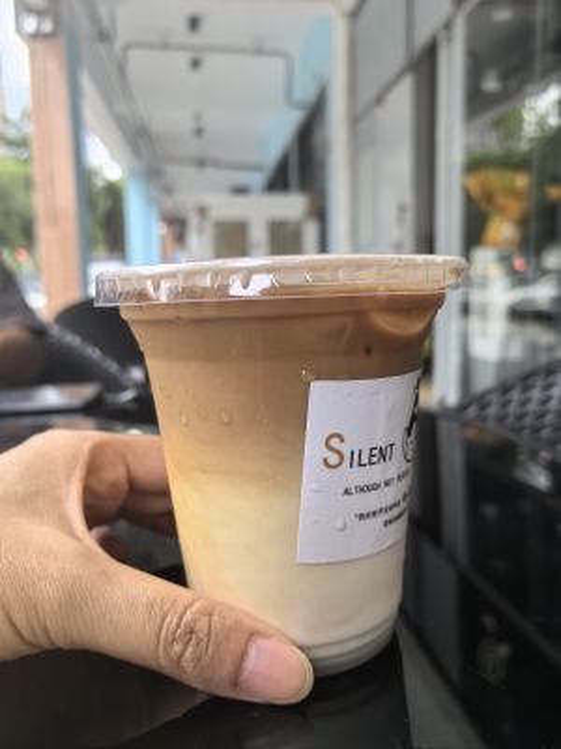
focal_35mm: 27
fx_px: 583
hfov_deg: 51.4
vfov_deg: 65.3
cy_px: 374
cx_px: 280
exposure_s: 1/100
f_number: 2
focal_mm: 5.75
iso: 100
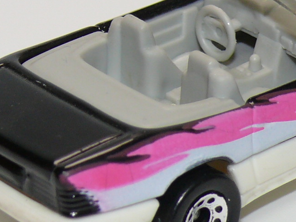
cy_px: 70
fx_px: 2318
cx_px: 229
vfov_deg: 5.5
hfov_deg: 7.3
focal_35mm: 271
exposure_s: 1/30
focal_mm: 14
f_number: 4
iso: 100
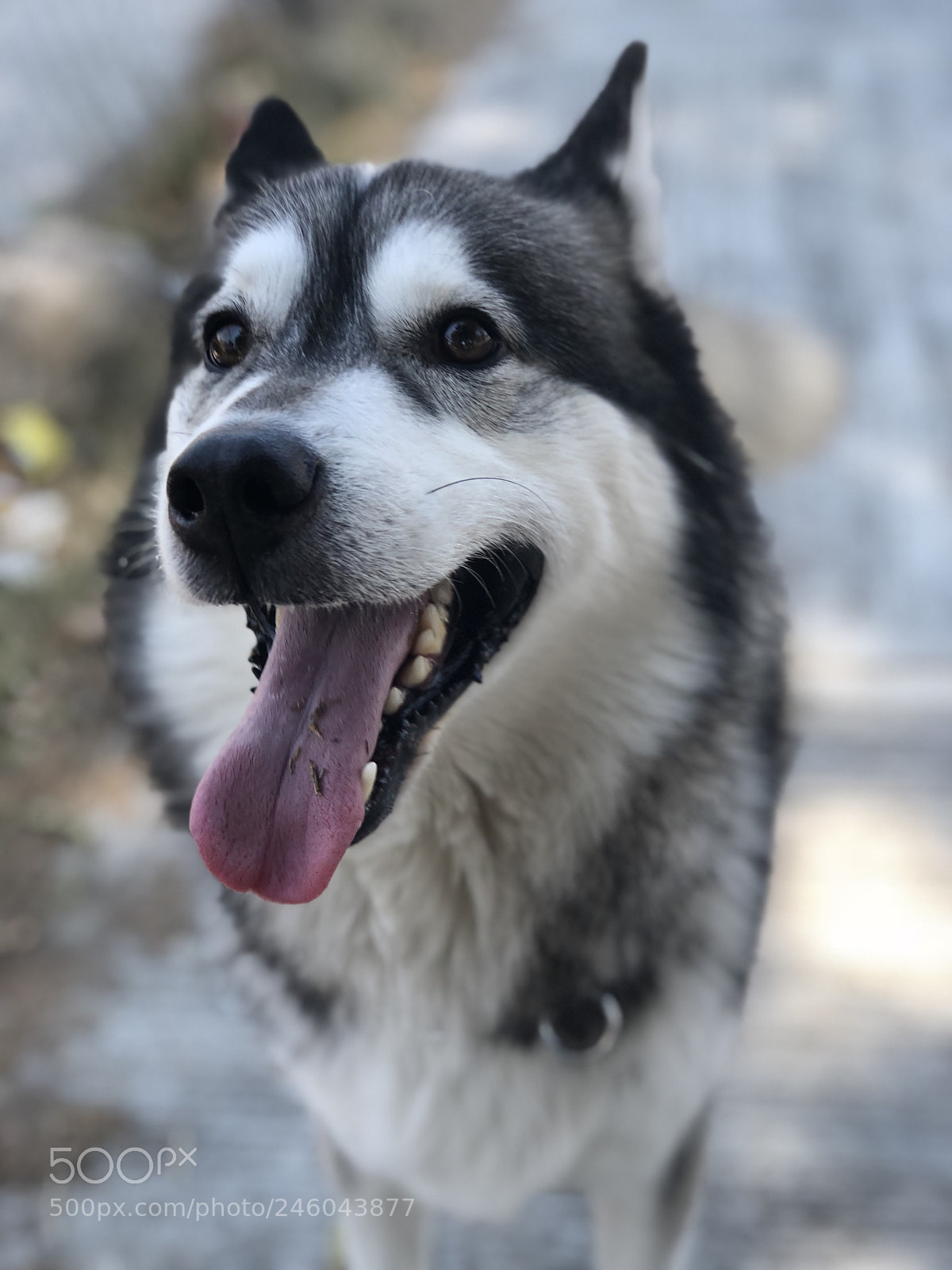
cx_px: 476
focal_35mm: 57
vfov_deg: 33.8
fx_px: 2090
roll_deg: +1.7
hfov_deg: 25.7
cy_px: 635
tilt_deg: -28.2
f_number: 2.8
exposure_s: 1/120
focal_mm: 6.6
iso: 25
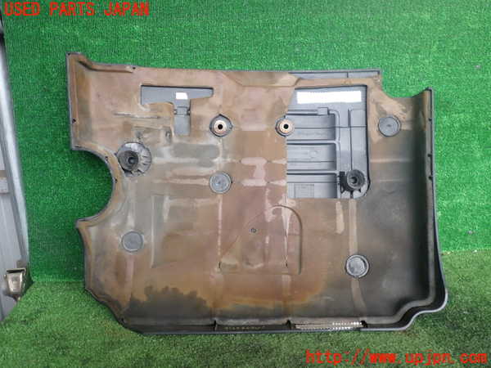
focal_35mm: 30
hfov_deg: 60.0
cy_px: 184
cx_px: 246
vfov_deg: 46.8
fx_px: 426
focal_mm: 5.4
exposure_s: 1/60
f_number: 2.3
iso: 200
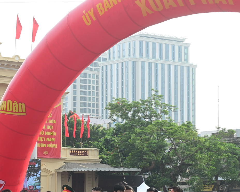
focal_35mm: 122
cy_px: 152
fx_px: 867
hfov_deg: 15.7
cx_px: 176
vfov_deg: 12.6
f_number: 4
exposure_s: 1/160
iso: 100
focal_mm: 40
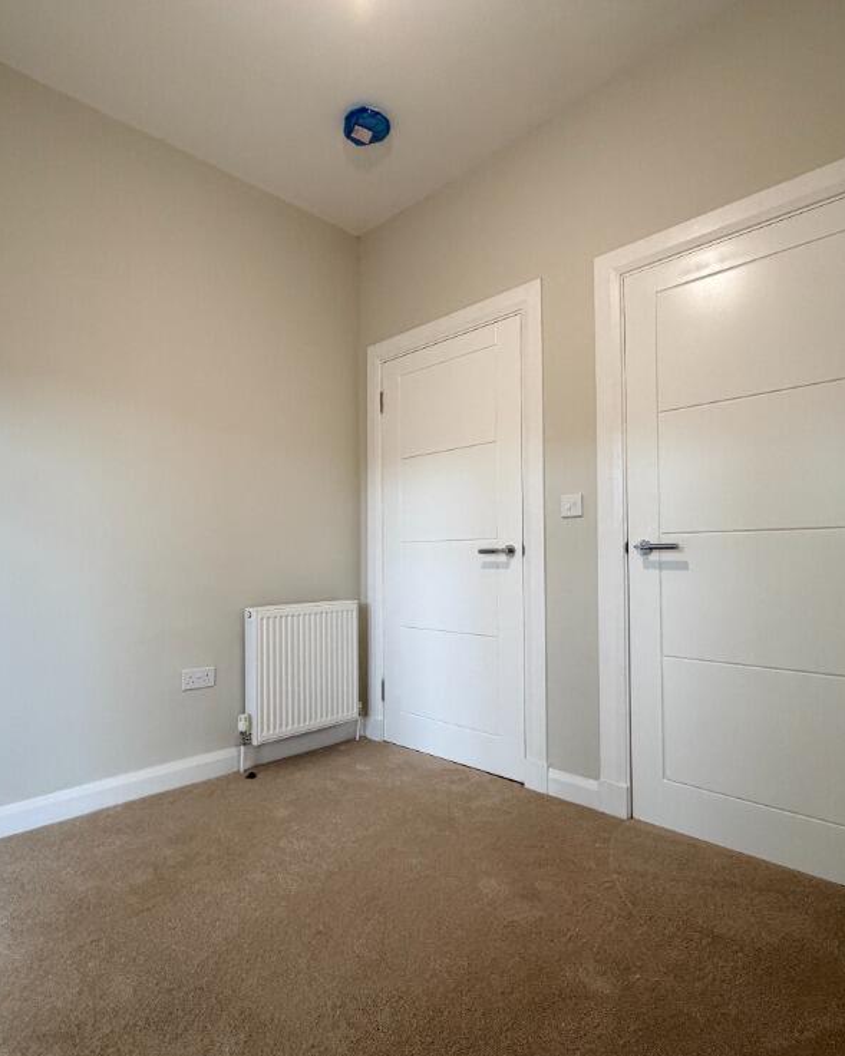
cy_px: 550
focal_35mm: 19
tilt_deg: +2.2
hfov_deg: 70.7
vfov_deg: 83.2
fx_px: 594
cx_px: 377
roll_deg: +0.7
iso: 160
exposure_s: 1/50
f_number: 2.2
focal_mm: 2.22
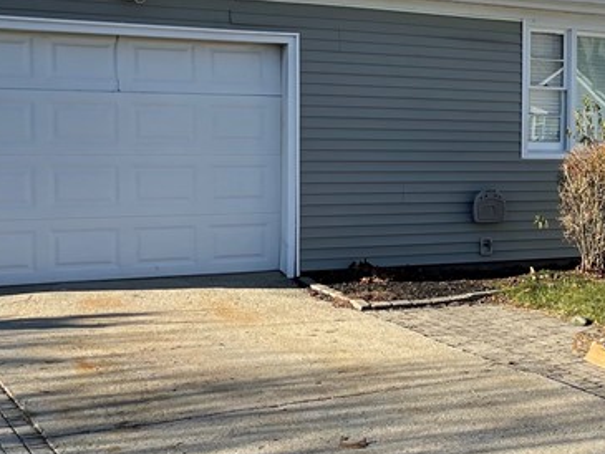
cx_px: 678
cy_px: 184
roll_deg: -1.1
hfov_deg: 24.7
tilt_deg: -2.0
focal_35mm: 73
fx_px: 1276
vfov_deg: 20.2
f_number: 1.6
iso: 32
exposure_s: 1/2387
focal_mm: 5.1
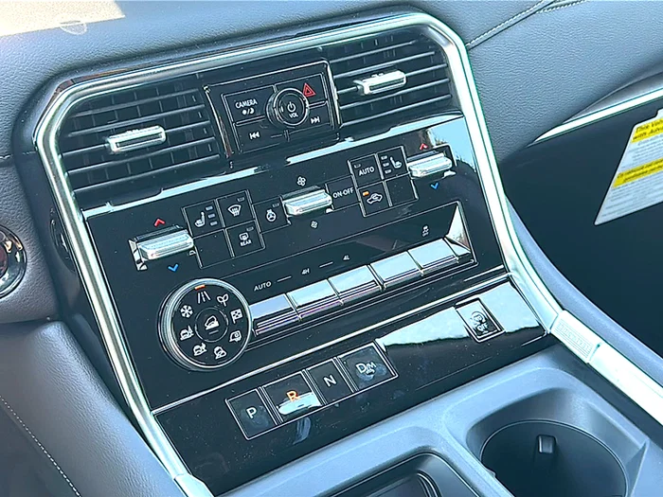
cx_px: 332
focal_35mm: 41
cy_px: 248
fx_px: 785
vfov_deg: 35.1
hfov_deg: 45.8
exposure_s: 1/120
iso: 125
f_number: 1.78
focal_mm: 6.86
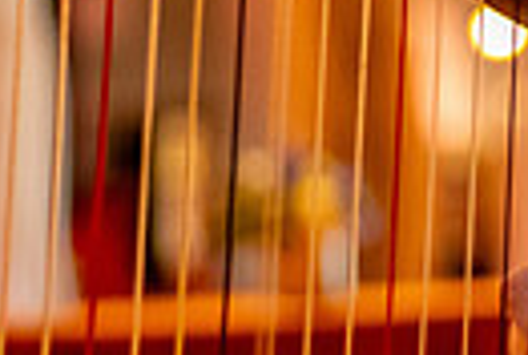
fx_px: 4616
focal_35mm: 314
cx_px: 522
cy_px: 163
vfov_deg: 4.4
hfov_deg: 6.5
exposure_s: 1/100
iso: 1600
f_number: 2.8
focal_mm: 60
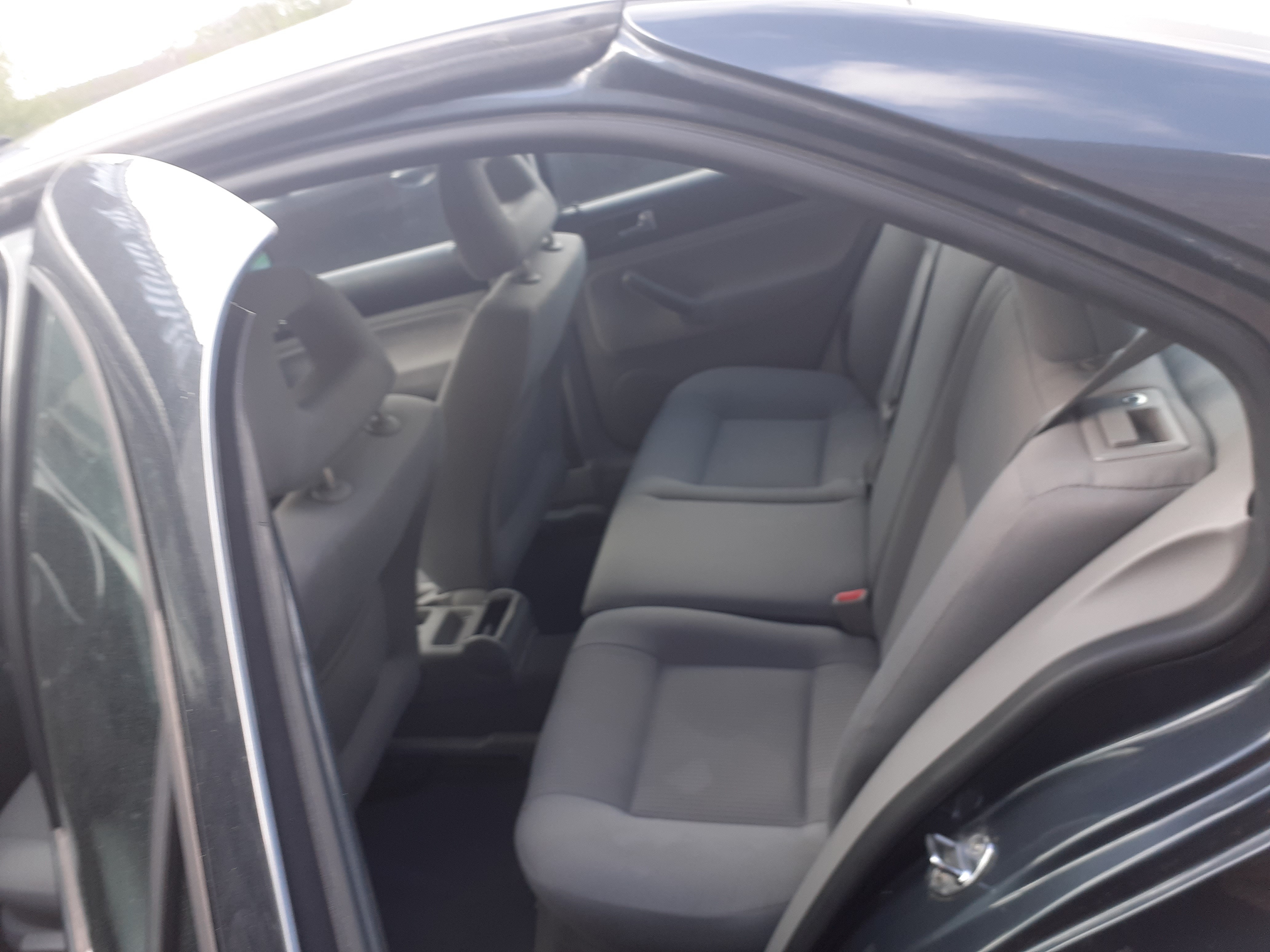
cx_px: 635
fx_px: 991
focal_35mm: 27
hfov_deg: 65.3
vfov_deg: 51.4
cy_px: 476
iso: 40
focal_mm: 3.6
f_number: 1.9
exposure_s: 1/107
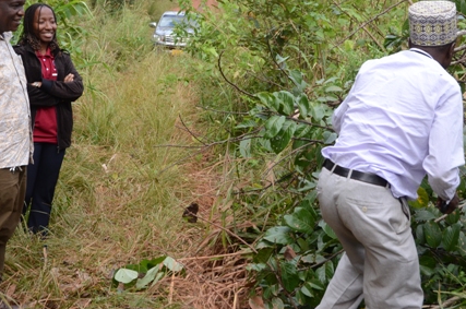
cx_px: 242
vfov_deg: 17.2
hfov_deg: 25.8
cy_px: 114
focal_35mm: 79
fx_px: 1017
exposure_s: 1/400
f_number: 8
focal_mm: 35
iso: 500
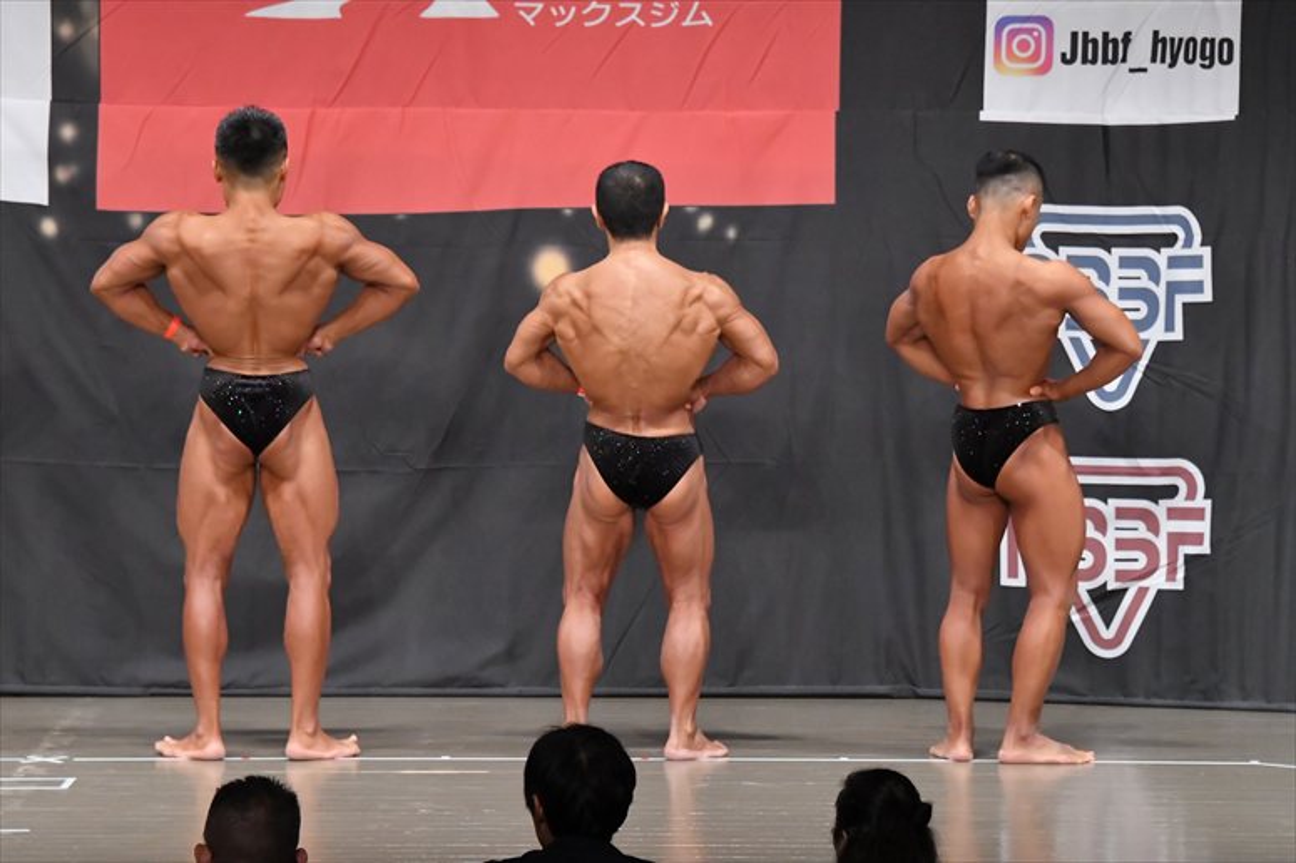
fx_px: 7269
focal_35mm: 202
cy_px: 432
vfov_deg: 6.8
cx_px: 648
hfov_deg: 10.2
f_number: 5.6
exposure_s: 1/400
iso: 6400
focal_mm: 135
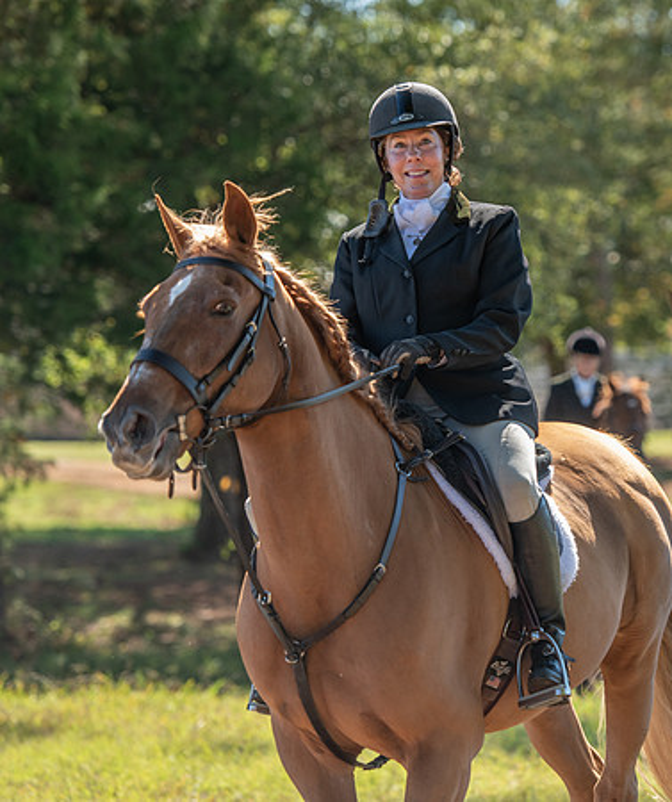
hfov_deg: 9.0
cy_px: 392
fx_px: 4271
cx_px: 424
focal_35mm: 177
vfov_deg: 10.7
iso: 280
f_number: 4
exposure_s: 1/320
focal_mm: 125
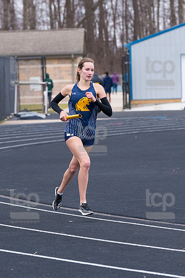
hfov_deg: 6.8
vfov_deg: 10.2
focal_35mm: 202
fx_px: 1561
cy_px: 139
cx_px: 92
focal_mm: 135
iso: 2000
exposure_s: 1/1600
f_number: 5
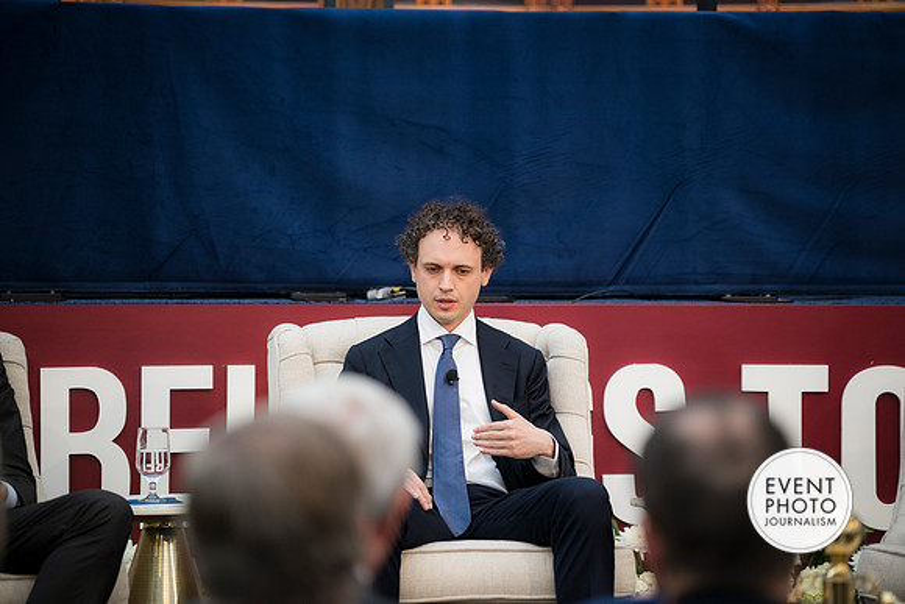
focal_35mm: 150
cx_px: 452
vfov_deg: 9.2
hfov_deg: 13.7
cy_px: 302
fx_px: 3772
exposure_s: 1/320
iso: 360
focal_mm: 150
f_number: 2.8
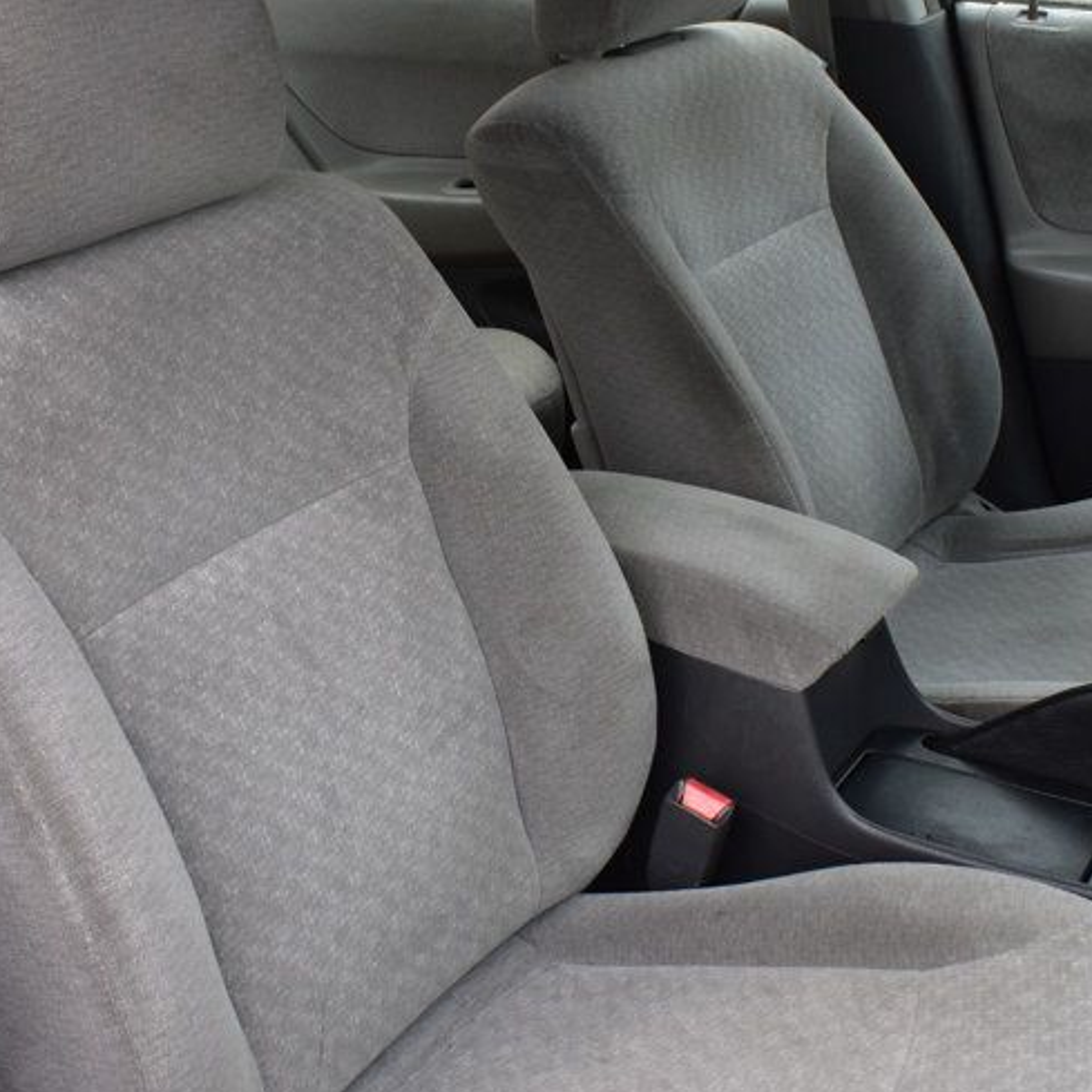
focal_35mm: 48
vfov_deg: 35.3
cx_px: 563
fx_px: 1713
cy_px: 473
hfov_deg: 35.4
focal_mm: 18
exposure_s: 1/100
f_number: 9
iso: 400
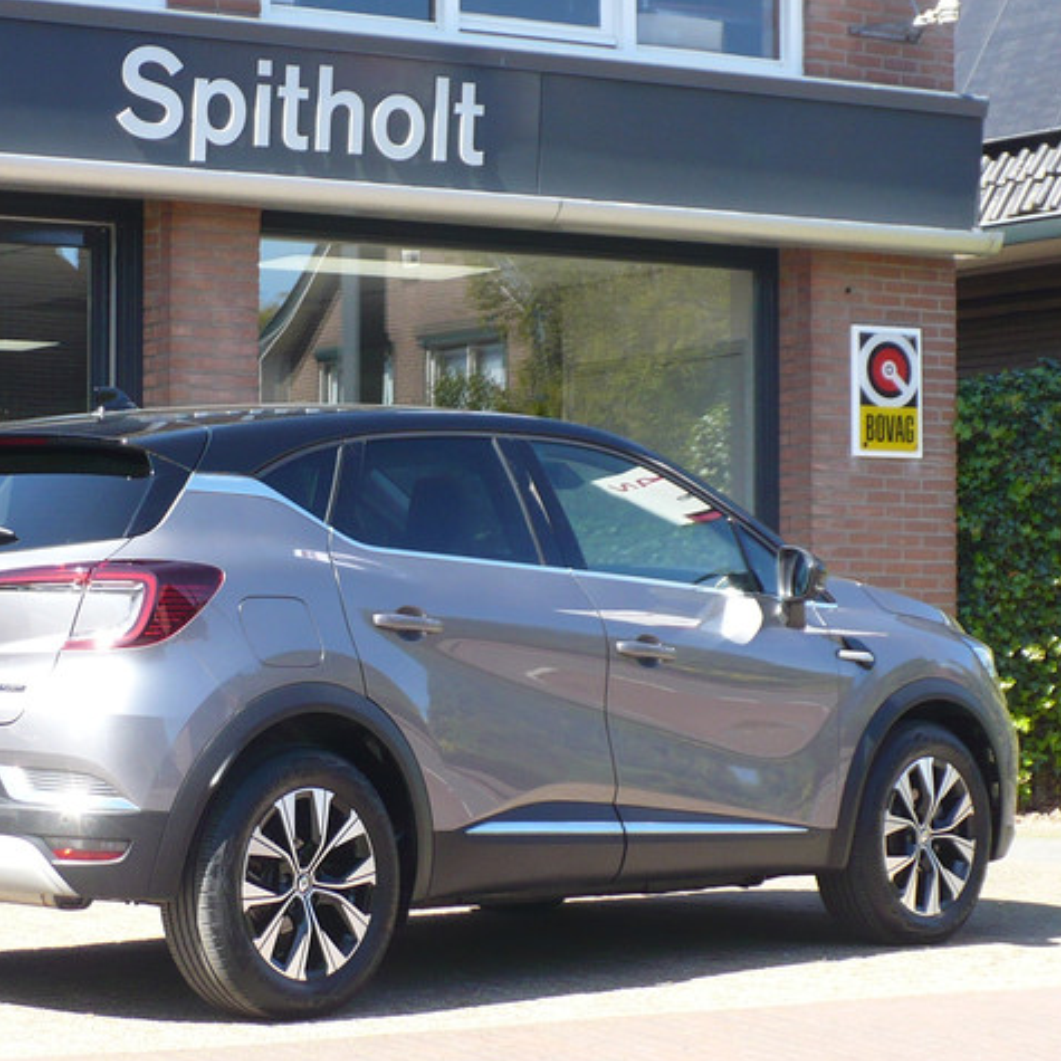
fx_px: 3676
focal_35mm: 106
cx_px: 373
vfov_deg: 16.4
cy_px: 534
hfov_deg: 16.4
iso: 100
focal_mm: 9.9
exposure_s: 1/250
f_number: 3.1
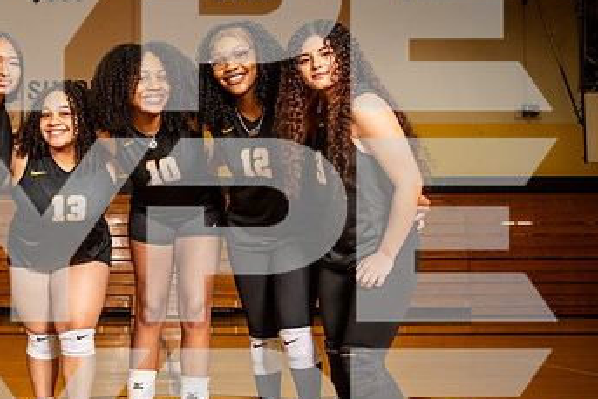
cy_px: 231
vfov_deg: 30.5
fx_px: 731
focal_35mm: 44
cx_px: 113
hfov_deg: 42.4
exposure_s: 1/320
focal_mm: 26
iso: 800
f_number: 7.1
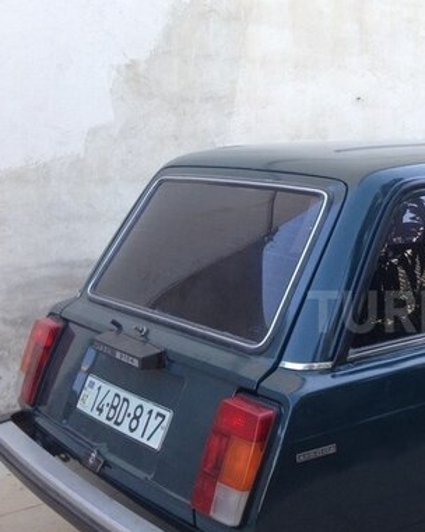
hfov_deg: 25.4
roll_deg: -0.8
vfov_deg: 33.5
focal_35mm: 56
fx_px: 880
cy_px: 312
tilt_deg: -11.0
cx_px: 450
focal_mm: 4.12
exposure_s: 1/120
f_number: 2.4
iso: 64
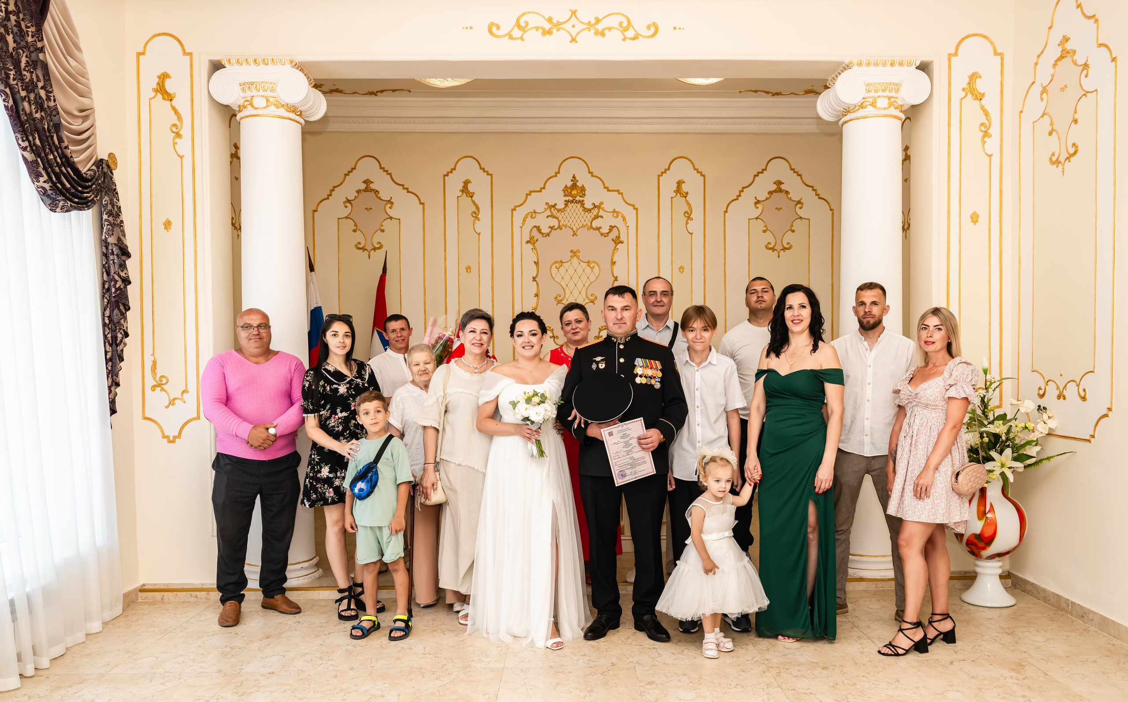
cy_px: 394
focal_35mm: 27
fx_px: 839
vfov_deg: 45.3
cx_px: 591
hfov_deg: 67.8
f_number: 3.5
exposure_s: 1/250
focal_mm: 24.5
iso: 500
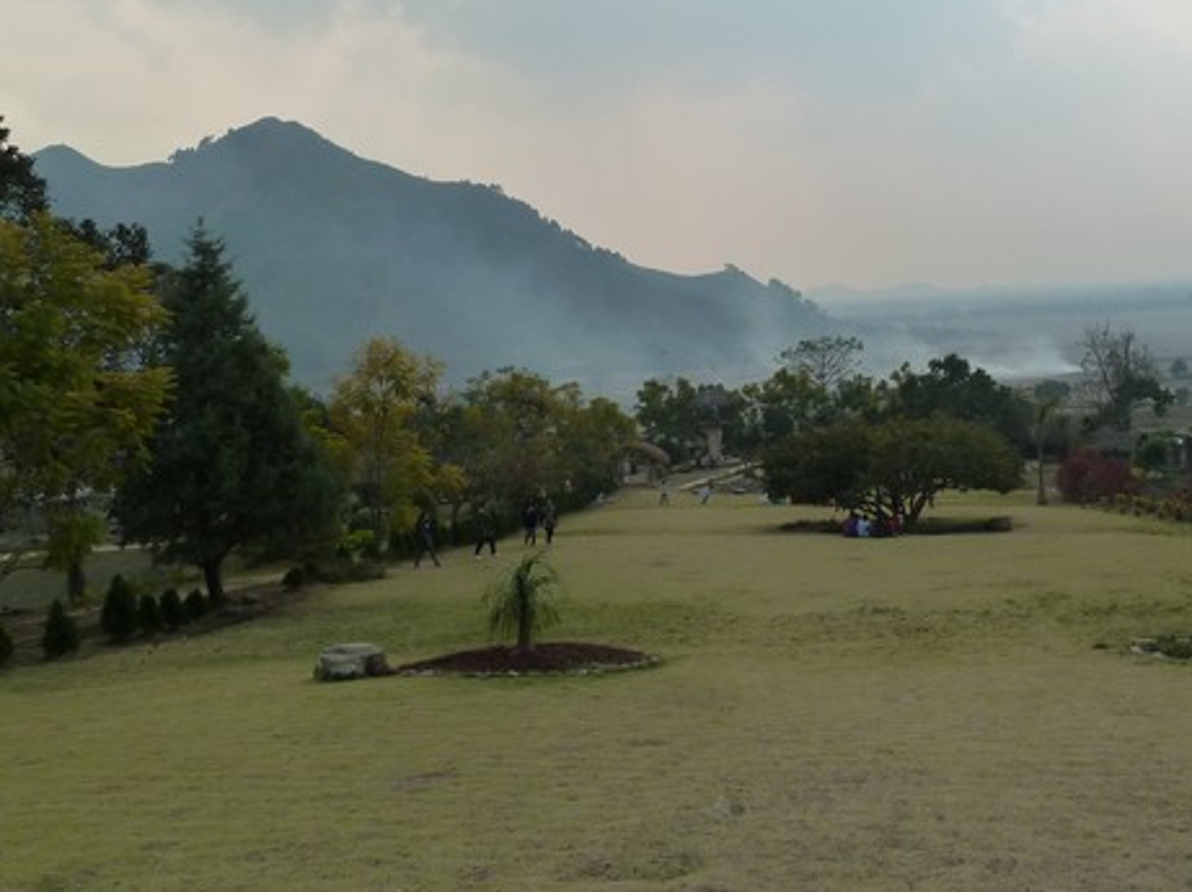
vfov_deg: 37.0
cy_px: 257
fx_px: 1308
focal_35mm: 38
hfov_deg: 48.0
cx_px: 822
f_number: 4.5
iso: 125
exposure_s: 1/400
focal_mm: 4.1
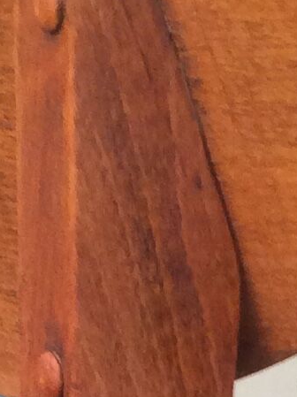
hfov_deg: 7.0
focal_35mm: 211
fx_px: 2417
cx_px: 260
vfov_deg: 8.3
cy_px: 1072
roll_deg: -0.1
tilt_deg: -32.2
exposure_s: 1/33
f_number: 2.2
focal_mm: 4.15
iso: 80
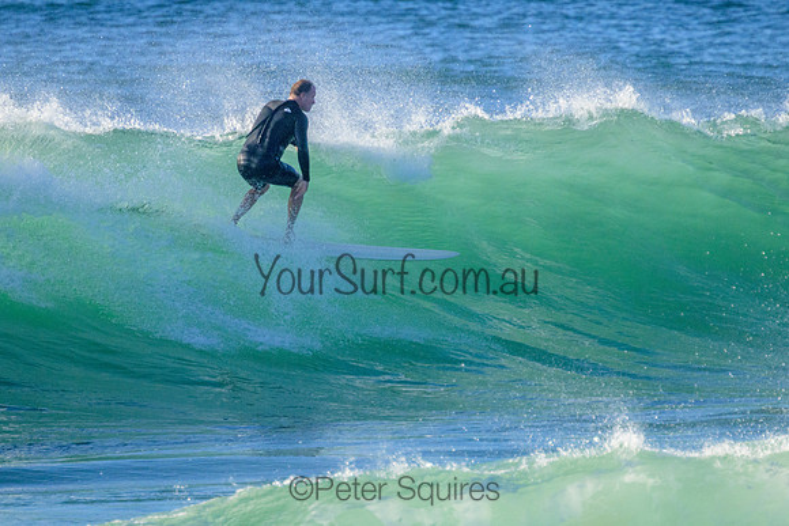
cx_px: 355
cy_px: 251
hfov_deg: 1.9
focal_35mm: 1094
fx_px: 23976
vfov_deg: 1.3
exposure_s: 1/2000
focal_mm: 800
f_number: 11
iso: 1800
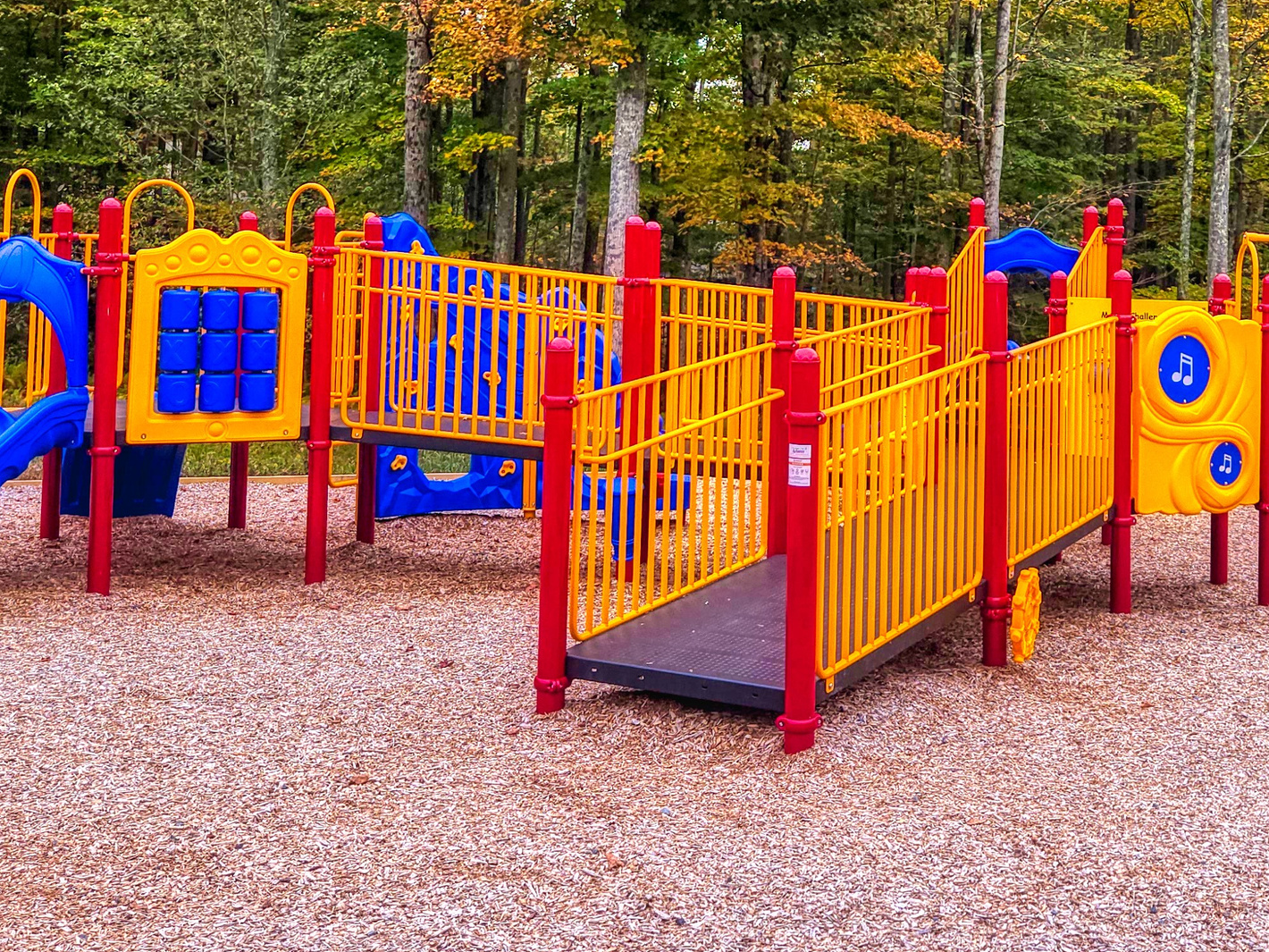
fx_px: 1686
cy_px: 189
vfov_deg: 30.7
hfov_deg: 40.8
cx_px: 833
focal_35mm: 46
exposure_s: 1/174
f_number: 1.8
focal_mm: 5.4
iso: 25
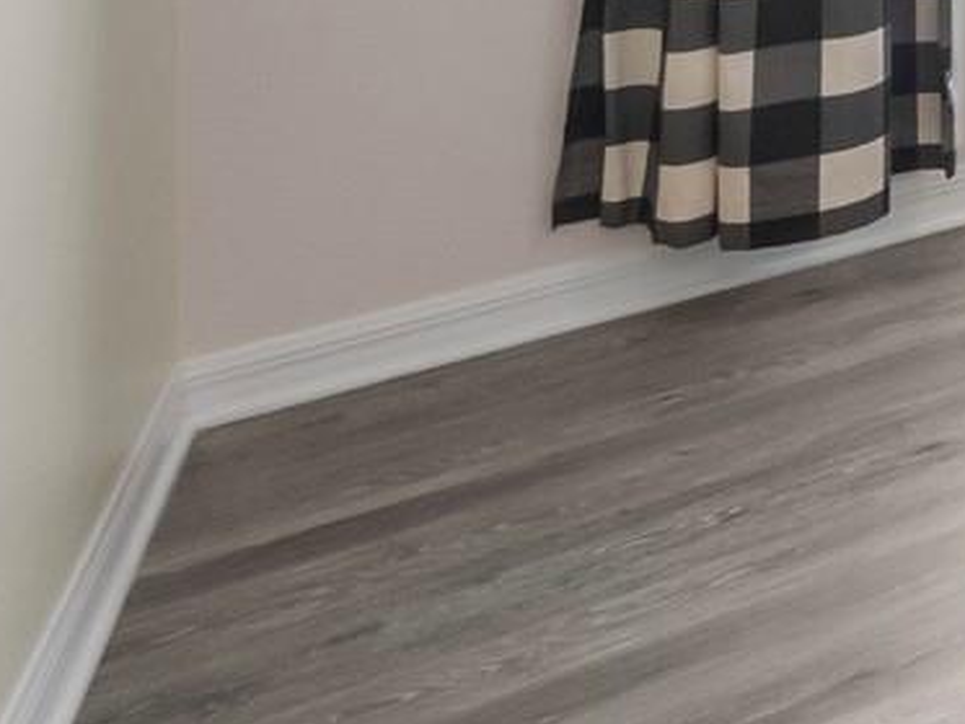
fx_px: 1673
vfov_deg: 18.9
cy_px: -569
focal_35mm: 60
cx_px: 1949
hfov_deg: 18.9
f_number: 8
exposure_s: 1/10
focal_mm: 7
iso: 800
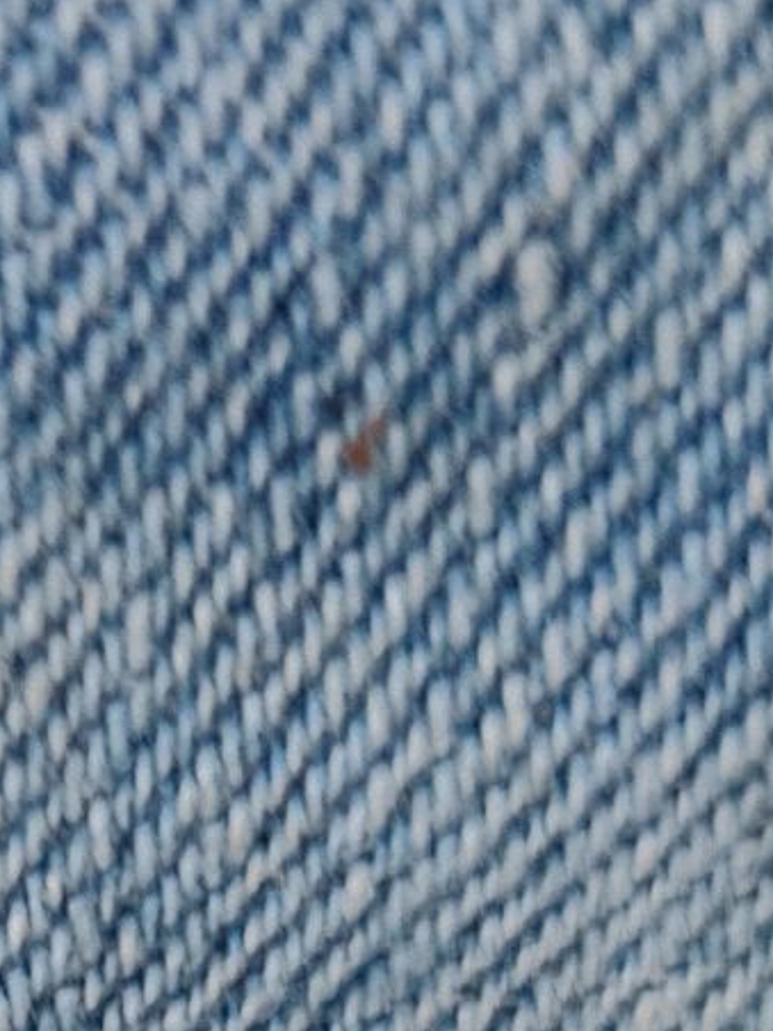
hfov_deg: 9.8
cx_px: -992
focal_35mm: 136
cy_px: 1220
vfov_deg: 14.1
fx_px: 4049
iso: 160
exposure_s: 1/50
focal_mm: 5.59
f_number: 1.8
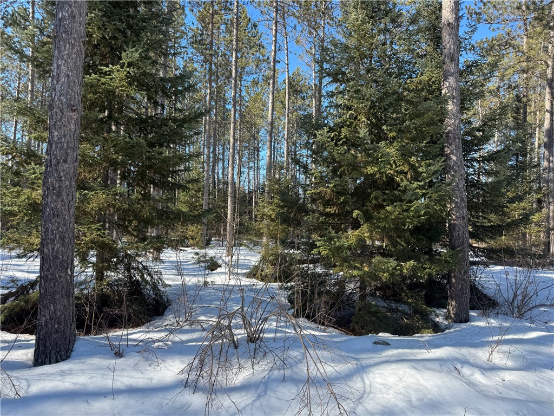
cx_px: 277
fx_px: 384
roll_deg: -2.1
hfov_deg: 71.6
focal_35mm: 24
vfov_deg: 56.8
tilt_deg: +2.2
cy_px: 208
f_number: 1.78
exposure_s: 1/1285
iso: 80
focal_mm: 6.76
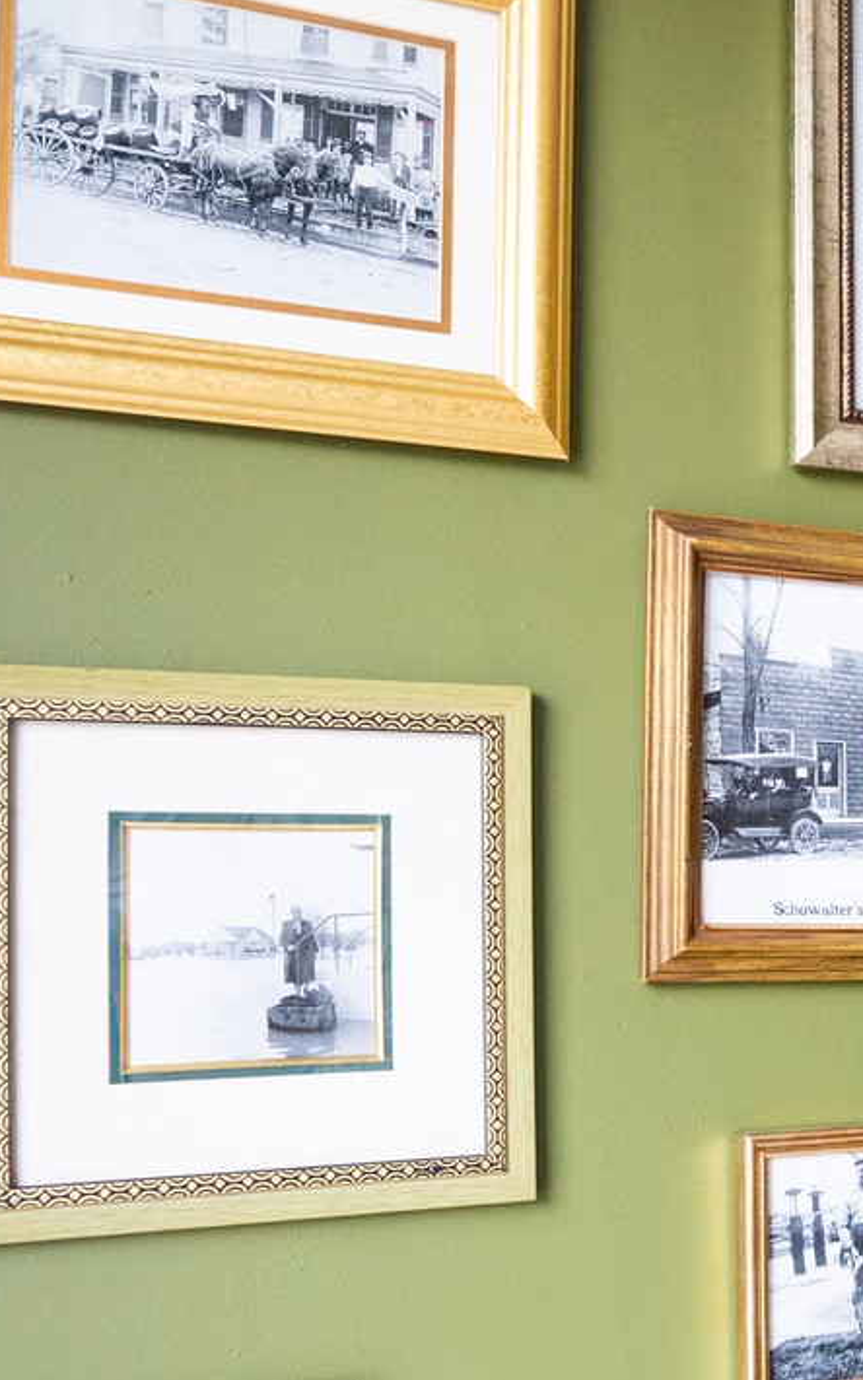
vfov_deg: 40.1
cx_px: 1158
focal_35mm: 50
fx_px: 1881
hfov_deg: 22.7
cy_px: 842
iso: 1600
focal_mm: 17
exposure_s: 1/125
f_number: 4.5
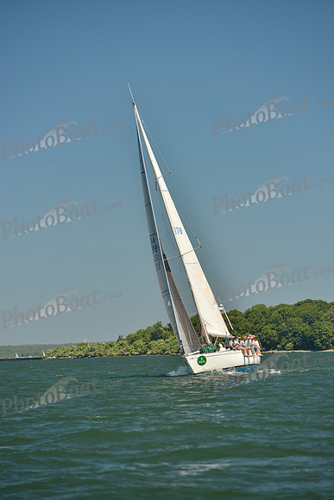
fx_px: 2225
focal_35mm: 160
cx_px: 167
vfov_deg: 12.8
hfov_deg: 8.6
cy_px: 250
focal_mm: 160
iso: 280
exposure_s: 1/800
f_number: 5.6
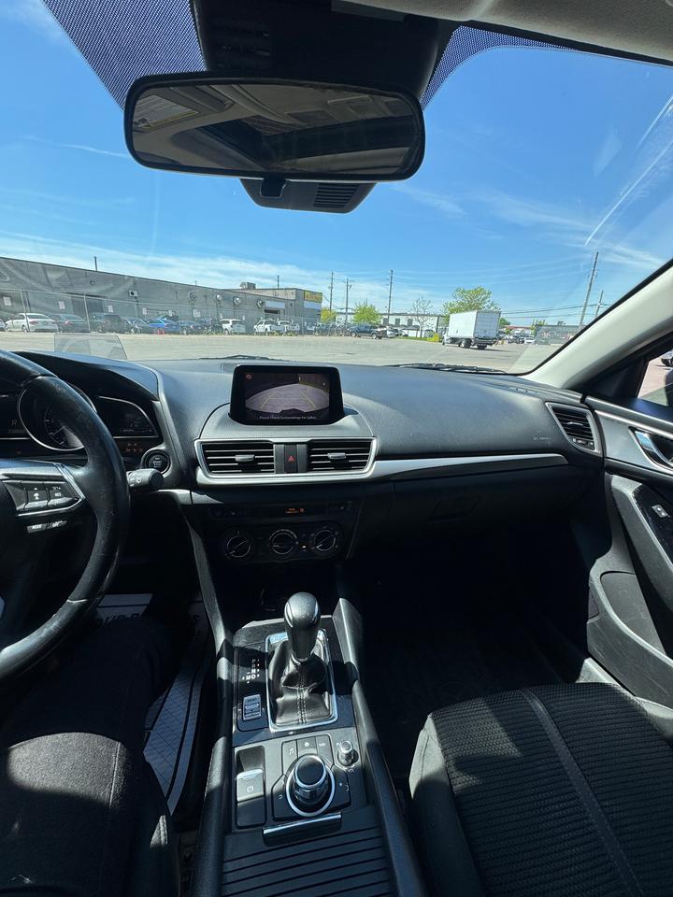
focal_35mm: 14
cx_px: 336
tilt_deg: -19.6
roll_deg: -3.4
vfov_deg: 102.1
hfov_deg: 85.7
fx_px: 363
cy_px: 448
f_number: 2.2
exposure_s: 1/610
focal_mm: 2.22
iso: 50
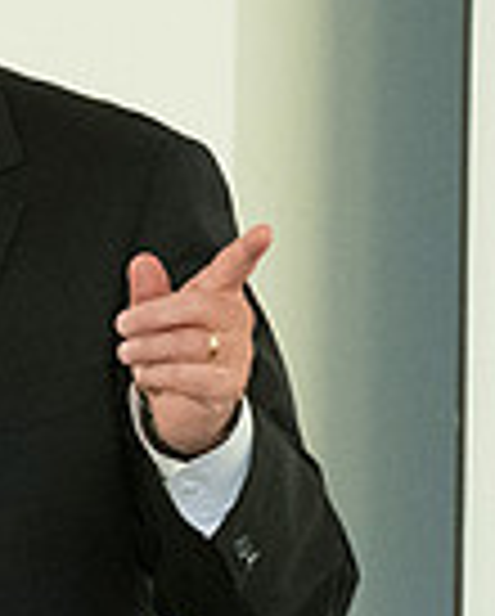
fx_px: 21689
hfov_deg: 1.3
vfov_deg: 1.6
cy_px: 243
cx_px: -432
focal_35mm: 1187
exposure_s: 1/400
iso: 3200
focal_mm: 200
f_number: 4.5
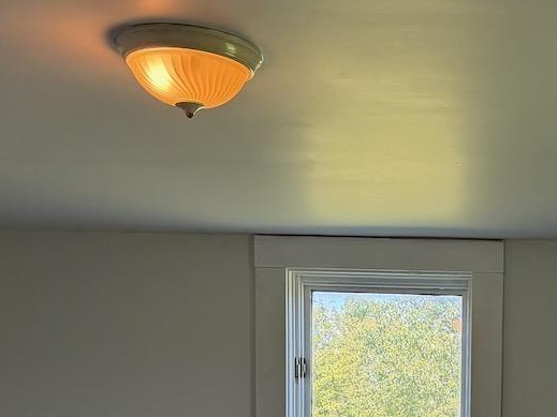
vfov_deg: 18.6
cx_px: 590
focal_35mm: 74
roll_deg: +0.5
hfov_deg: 24.8
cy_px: 528
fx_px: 1190
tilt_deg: -2.4
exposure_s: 1/210
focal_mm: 6.76
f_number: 1.78
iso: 160
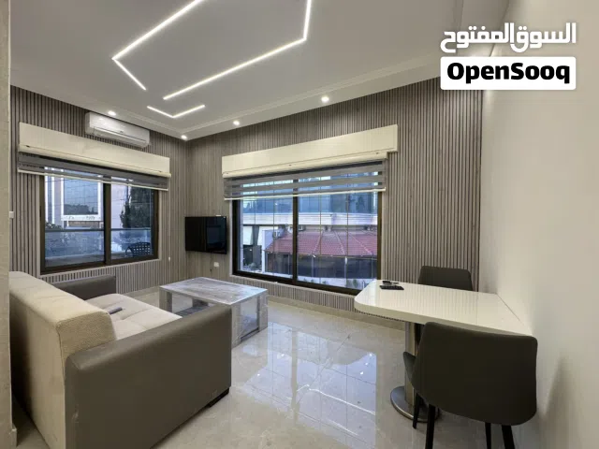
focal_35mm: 14
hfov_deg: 102.1
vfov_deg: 85.7
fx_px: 242
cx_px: 300
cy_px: 224
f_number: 2.2
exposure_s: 1/100
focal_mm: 2.22
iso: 100
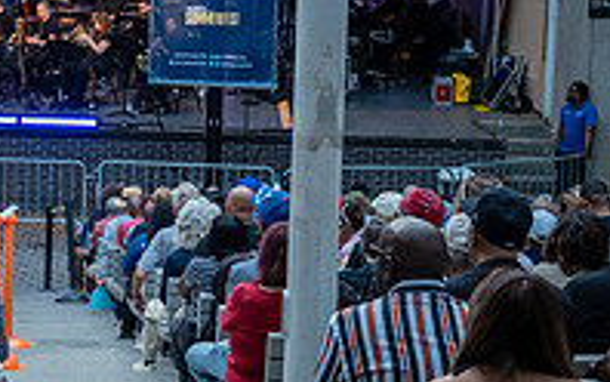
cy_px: 97
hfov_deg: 14.7
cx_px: -275
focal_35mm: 133
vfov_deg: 9.9
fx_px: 2212
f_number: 4.5
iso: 1600
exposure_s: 1/200
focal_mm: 44
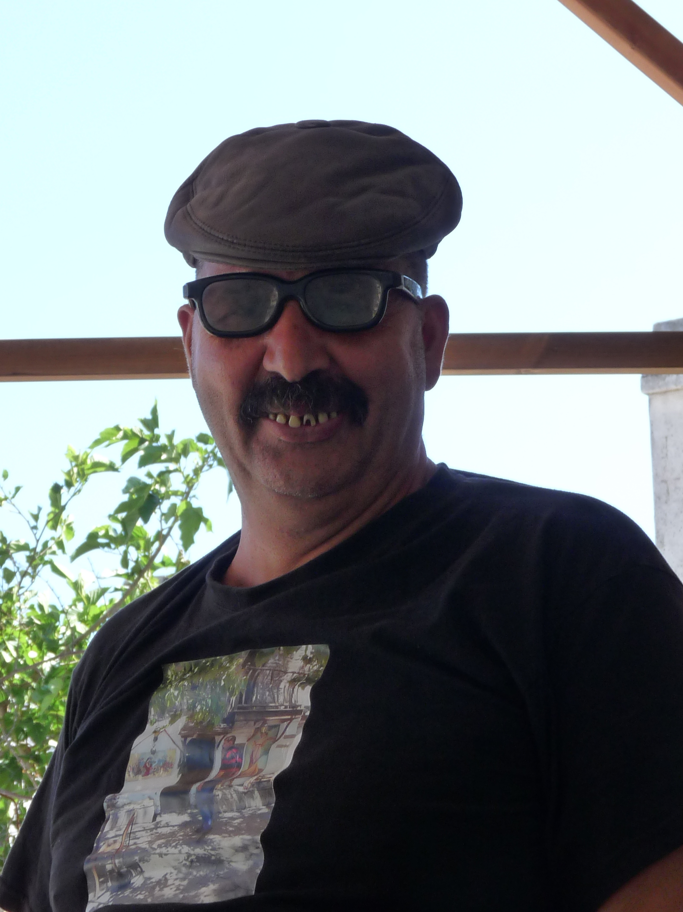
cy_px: 454
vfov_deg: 18.4
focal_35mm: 107
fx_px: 2816
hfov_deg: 13.8
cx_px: 338
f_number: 4.5
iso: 160
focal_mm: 12.4
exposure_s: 1/250
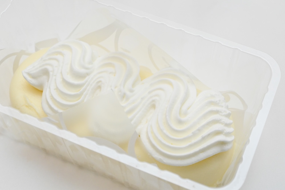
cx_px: 142
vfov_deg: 22.6
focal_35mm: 60
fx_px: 475
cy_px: 95
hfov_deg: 33.4
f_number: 18
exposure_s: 1/250
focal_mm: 60
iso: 6400
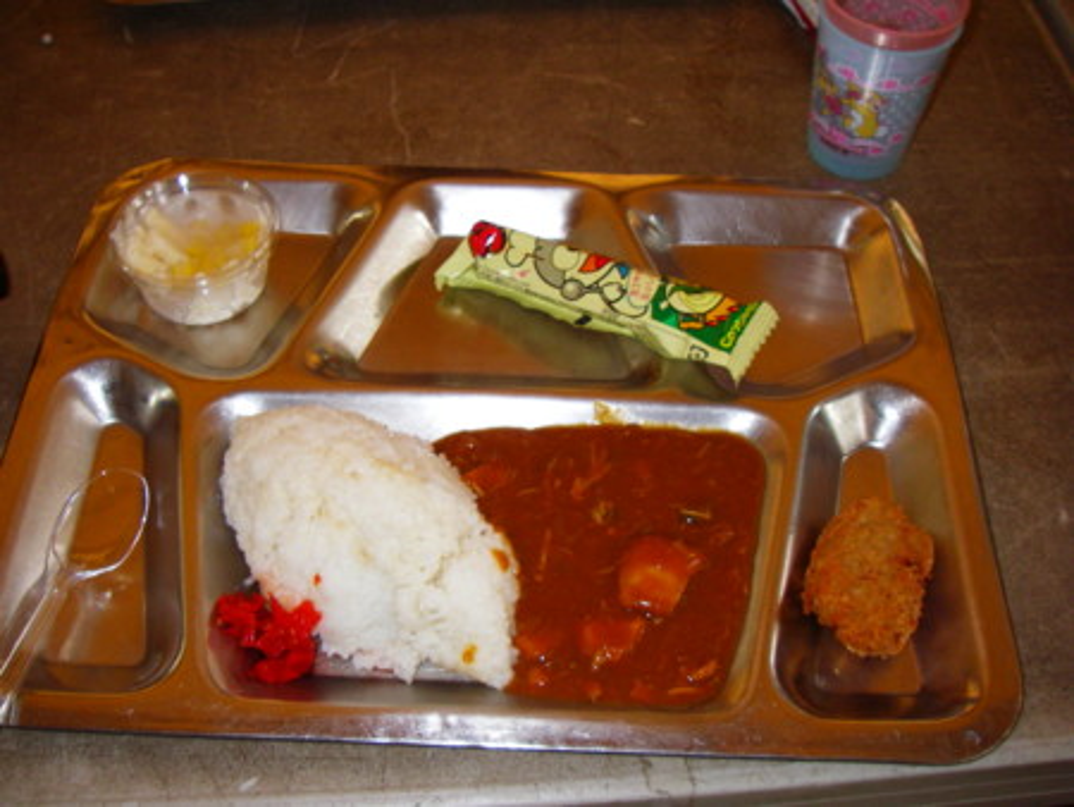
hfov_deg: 49.0
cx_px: 537
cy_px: 404
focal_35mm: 38
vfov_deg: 37.8
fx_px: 1180
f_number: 3.3
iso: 160
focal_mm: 6.3
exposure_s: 1/40
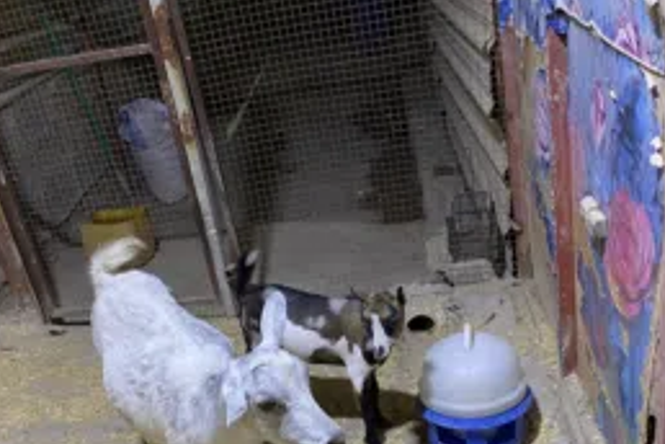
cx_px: 294
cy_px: 387
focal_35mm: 42
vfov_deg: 30.7
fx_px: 776
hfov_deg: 46.3
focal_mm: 4.25
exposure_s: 1/50
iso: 320
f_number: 1.8
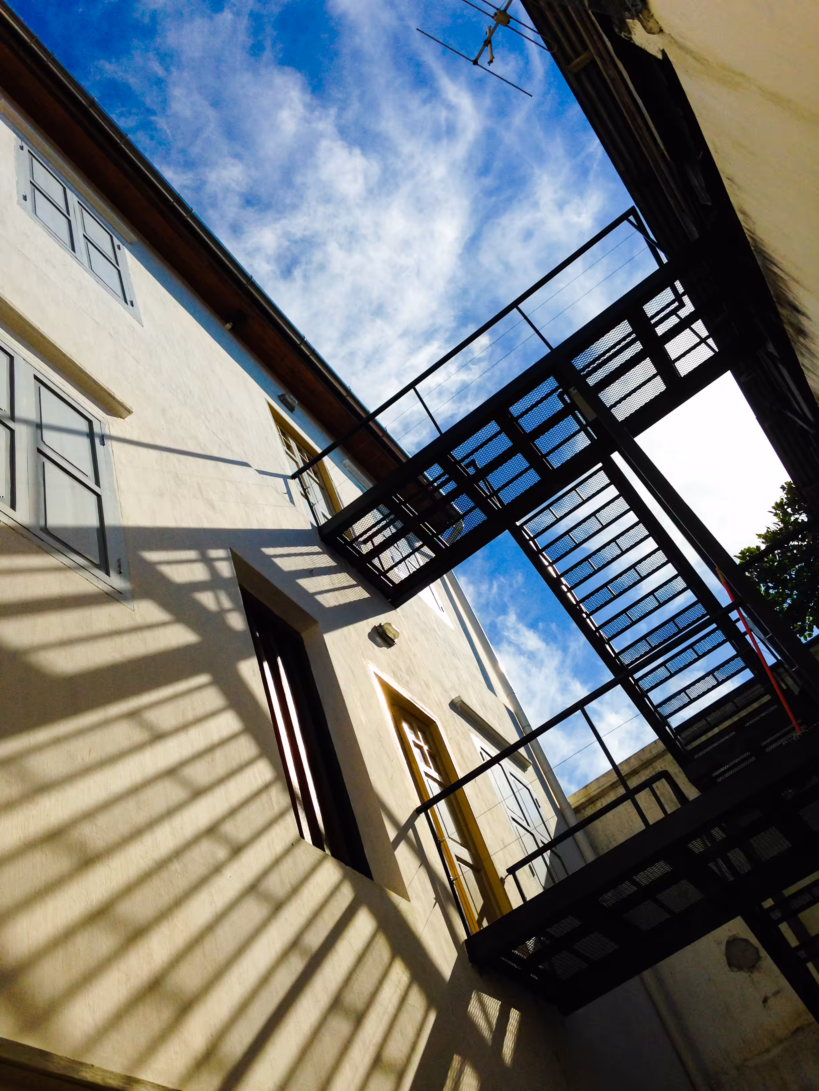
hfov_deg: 42.9
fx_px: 1041
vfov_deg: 55.4
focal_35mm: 33
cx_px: 410
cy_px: 546
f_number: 2.4
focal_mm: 4.12
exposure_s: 1/3600
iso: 50
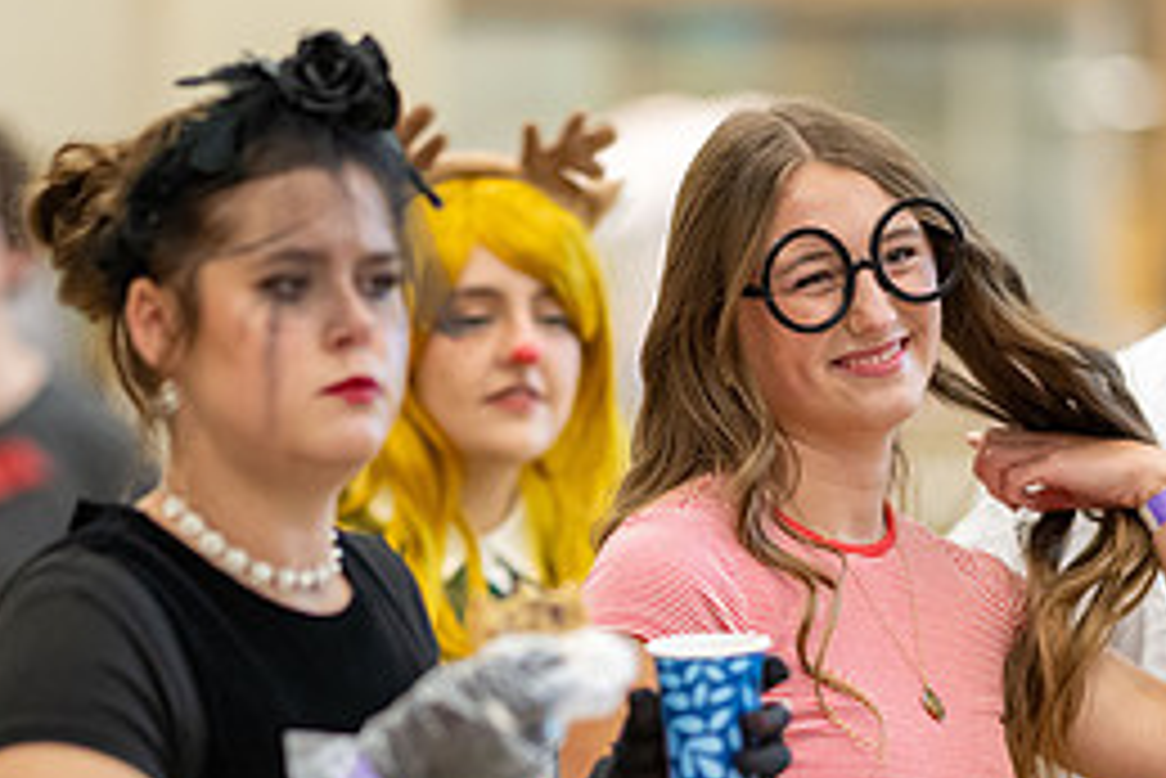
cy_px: 744
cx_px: 675
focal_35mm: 235
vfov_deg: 5.8
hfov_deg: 8.8
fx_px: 7615
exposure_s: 1/500
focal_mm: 105
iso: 1600
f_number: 1.4
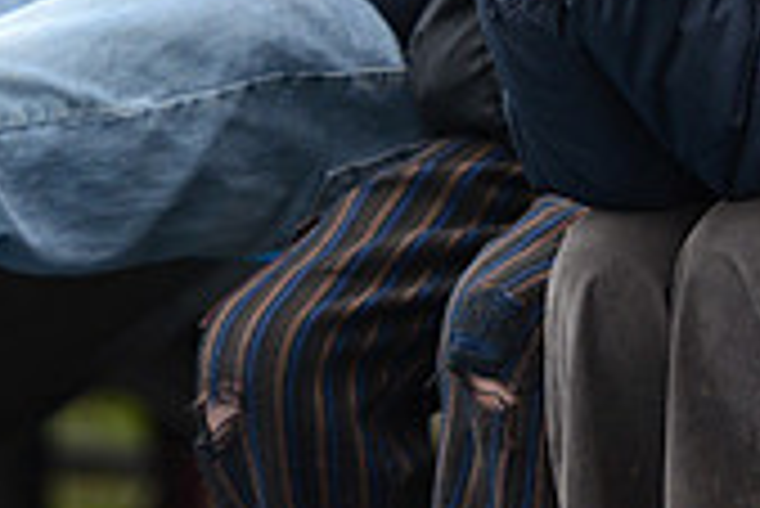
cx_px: 423
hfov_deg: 3.4
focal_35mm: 599
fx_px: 12656
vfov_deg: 2.3
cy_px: -353
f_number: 4
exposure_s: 1/640
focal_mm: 175
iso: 1250
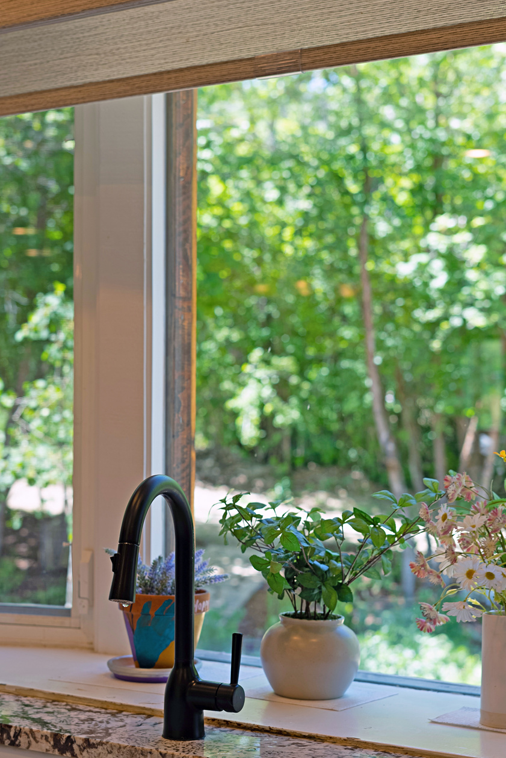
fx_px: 1284
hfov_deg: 22.3
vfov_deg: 32.8
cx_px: 236
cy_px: 440
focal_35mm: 61
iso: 100
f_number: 4
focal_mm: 50
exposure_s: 1/60
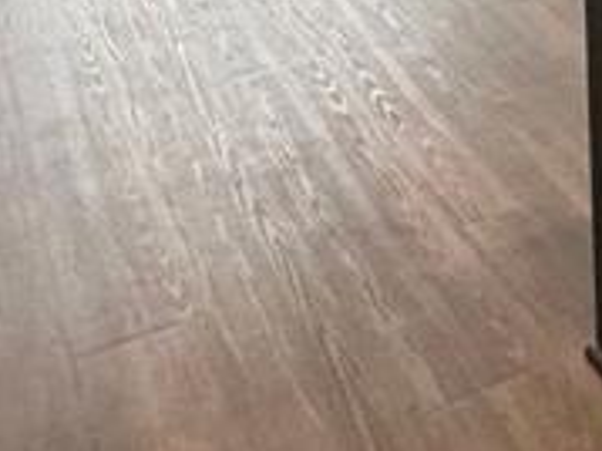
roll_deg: +0.2
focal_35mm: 80
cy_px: -343
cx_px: 965
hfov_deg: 20.1
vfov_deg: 15.9
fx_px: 1390
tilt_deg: -8.9
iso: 400
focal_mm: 2.22
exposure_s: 1/60
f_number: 2.2
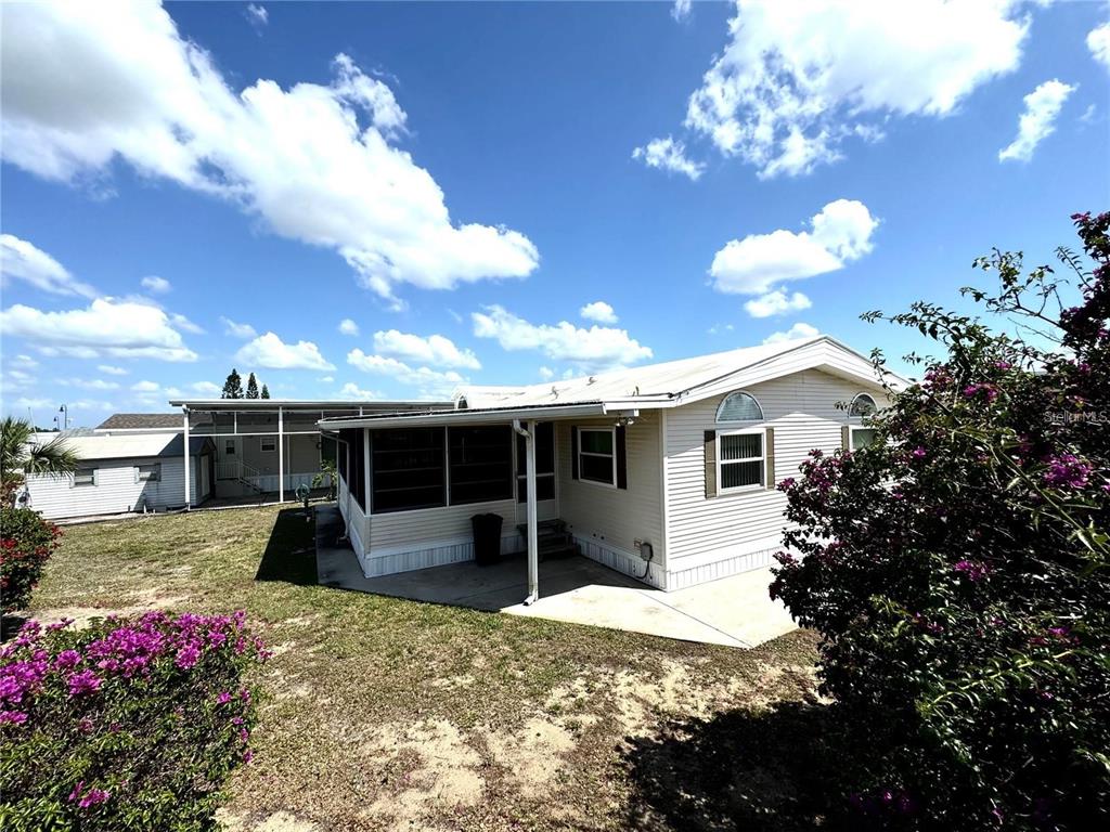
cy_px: 416
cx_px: 555
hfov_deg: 102.1
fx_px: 449
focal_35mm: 14
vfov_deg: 85.7
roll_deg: +0.8
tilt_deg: -0.9
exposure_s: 1/3906
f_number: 2.2
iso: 50
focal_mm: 2.22
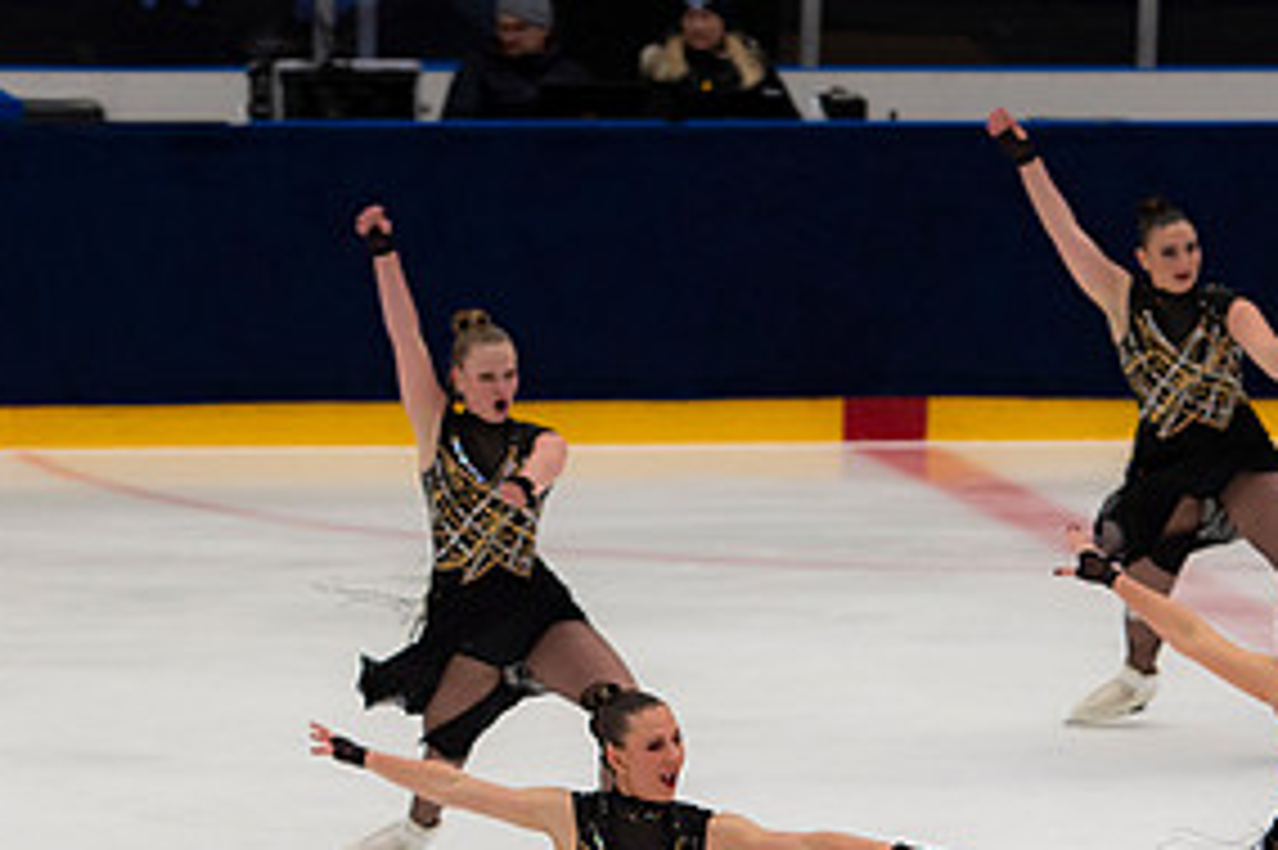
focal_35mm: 322
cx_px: 590
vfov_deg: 4.3
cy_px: 798
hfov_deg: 6.4
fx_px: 11424
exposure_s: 1/400
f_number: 3.5
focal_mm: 105
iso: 500
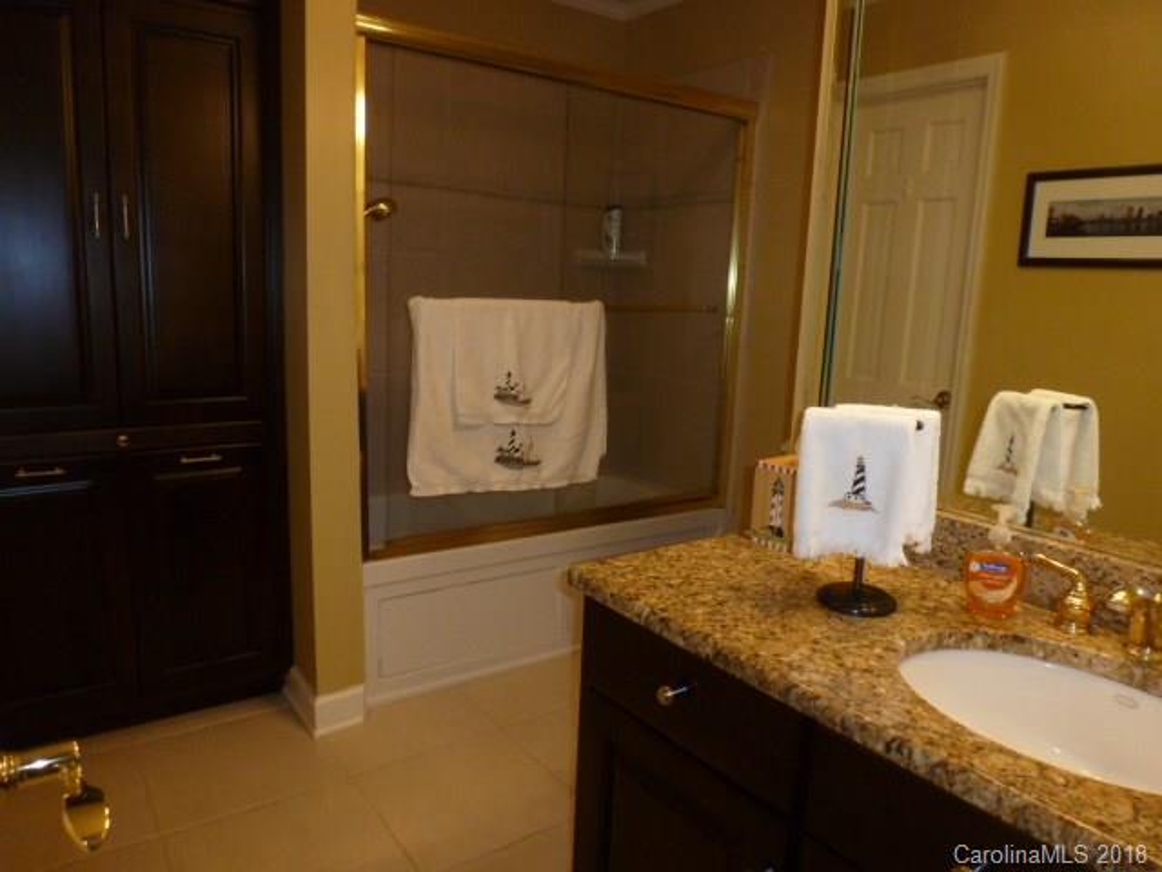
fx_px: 806
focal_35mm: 24
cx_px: 581
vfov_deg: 56.8
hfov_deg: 71.6
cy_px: 436
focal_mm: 4.3
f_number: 3.3
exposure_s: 1/60
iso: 320
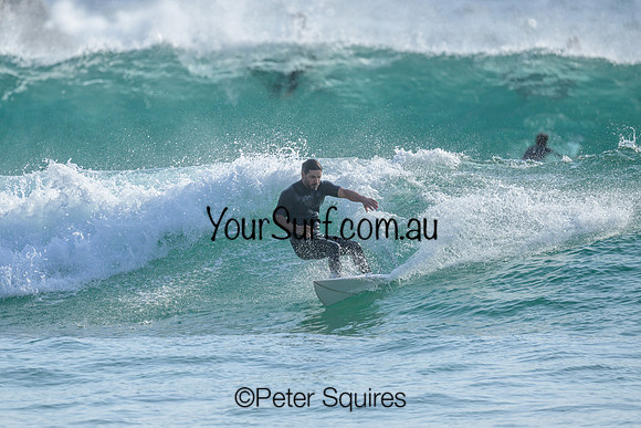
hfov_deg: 2.6
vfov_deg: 1.7
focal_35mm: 800
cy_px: 214
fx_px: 14247
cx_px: 320
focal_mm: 800
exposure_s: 1/2000
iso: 220
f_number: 6.3
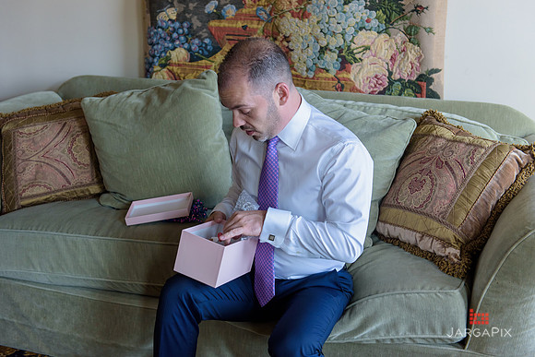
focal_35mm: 48
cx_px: 268
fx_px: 713
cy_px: 178
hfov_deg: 41.1
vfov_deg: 28.1
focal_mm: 48
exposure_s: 1/125
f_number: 3.2
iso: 800
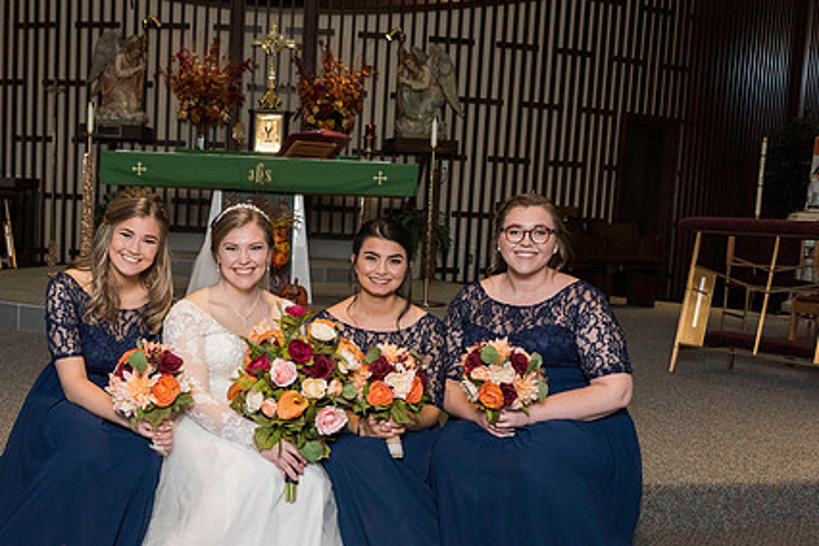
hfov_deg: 39.8
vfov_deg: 27.5
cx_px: 269
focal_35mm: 49
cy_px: 328
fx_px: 1115
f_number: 6.3
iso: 1250
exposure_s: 1/160
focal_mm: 36
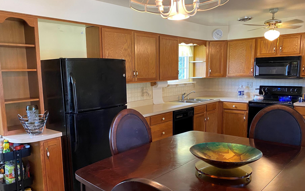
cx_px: 140
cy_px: 116
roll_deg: +0.8
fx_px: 258
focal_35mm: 31
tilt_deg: -9.3
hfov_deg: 61.2
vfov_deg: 40.4
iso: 320
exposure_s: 1/60
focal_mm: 4.25
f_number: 1.8
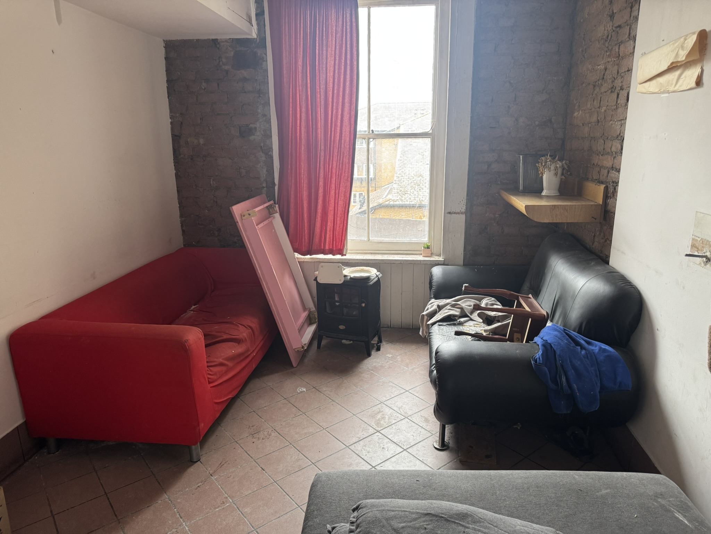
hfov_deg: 71.6
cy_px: 267
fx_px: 493
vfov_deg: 56.8
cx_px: 356
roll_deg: +0.5
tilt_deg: -12.3
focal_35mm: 24
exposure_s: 1/101
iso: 200
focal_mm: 6.76
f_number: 1.78
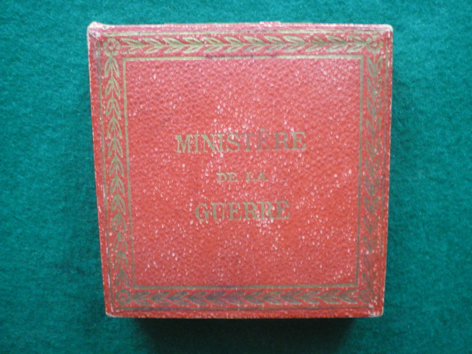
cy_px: 177
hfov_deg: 49.0
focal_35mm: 38
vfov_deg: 37.7
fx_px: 518
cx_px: 236
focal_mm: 6.3
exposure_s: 1/10
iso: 400
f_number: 3.1
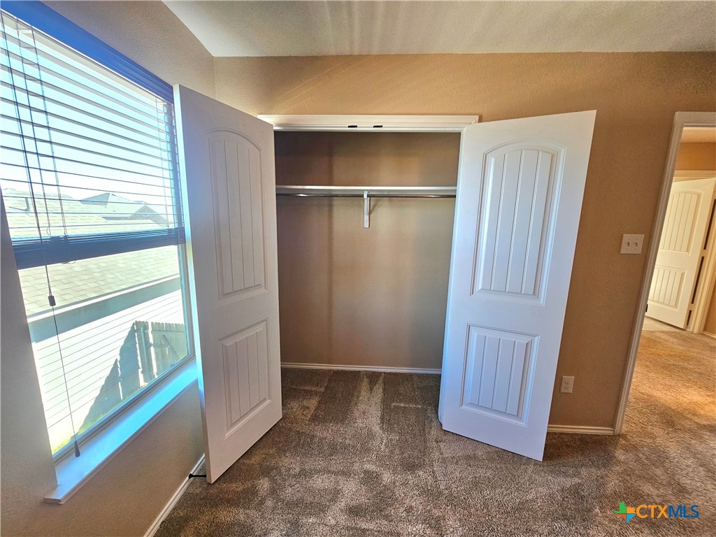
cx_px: 358
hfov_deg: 106.2
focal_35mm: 13
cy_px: 268
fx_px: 269
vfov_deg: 89.9
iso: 125
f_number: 2.2
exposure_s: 1/60.2
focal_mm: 2.2
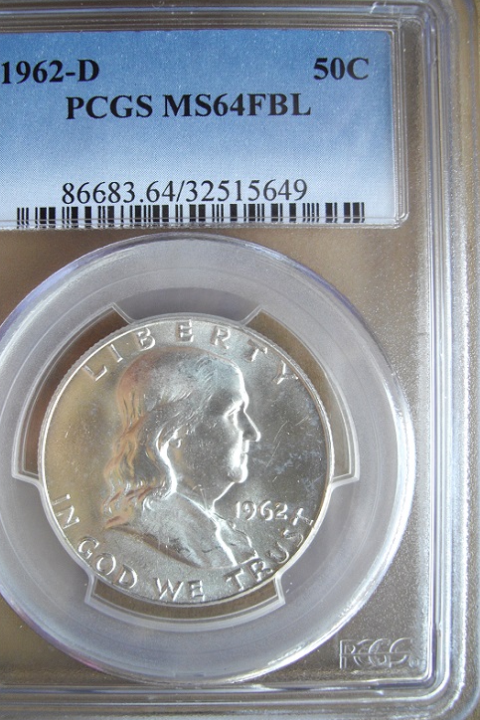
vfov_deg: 48.4
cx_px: 211
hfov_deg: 33.4
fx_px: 800
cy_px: 361
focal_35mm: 40
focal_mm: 7.9
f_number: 2.8
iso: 200
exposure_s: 1/60
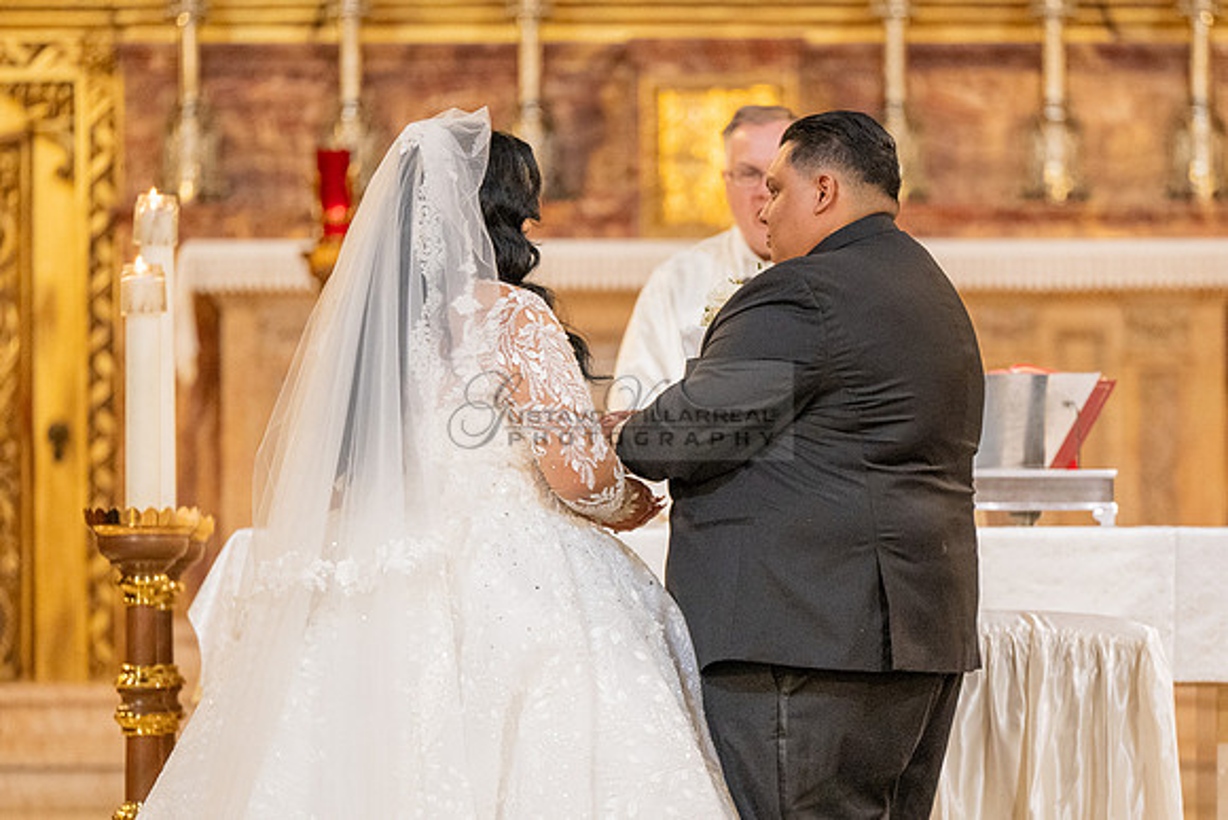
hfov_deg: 7.5
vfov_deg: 5.0
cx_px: 736
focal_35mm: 274
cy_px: 478
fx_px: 9348
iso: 2000
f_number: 2.8
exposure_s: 1/160
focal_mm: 200
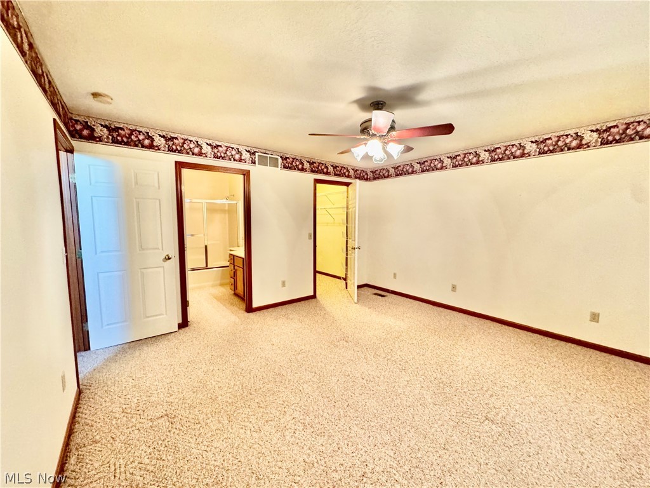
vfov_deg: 85.7
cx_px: 325
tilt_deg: -6.2
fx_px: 263
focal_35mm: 14
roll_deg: -0.6
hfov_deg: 102.1
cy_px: 244
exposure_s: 1/60
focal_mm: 2.22
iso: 640
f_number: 2.2
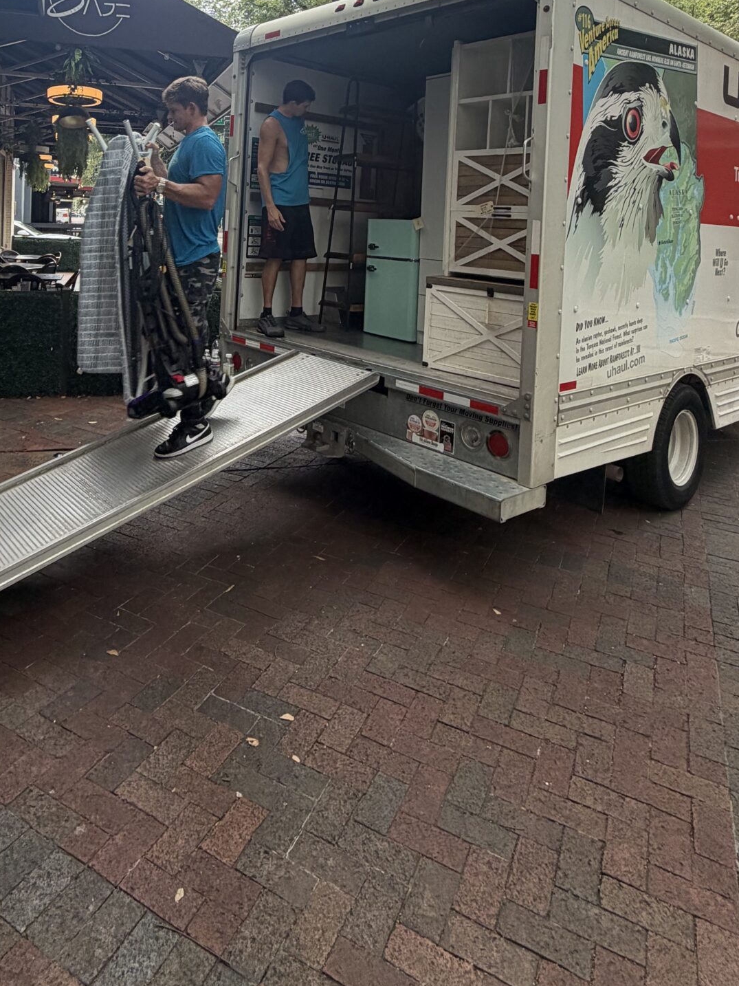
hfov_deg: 53.8
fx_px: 712
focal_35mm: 25
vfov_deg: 64.0
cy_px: 212
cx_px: 250
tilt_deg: +1.0
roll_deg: -0.7
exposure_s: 1/121
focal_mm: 2.22
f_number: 2.2
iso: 64
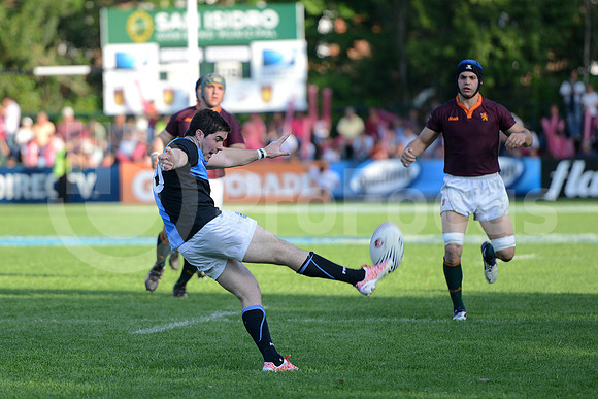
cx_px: 299
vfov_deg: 7.0
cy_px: 200
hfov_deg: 10.5
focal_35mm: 195
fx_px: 3240
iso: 250
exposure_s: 1/640
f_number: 2.8
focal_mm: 195
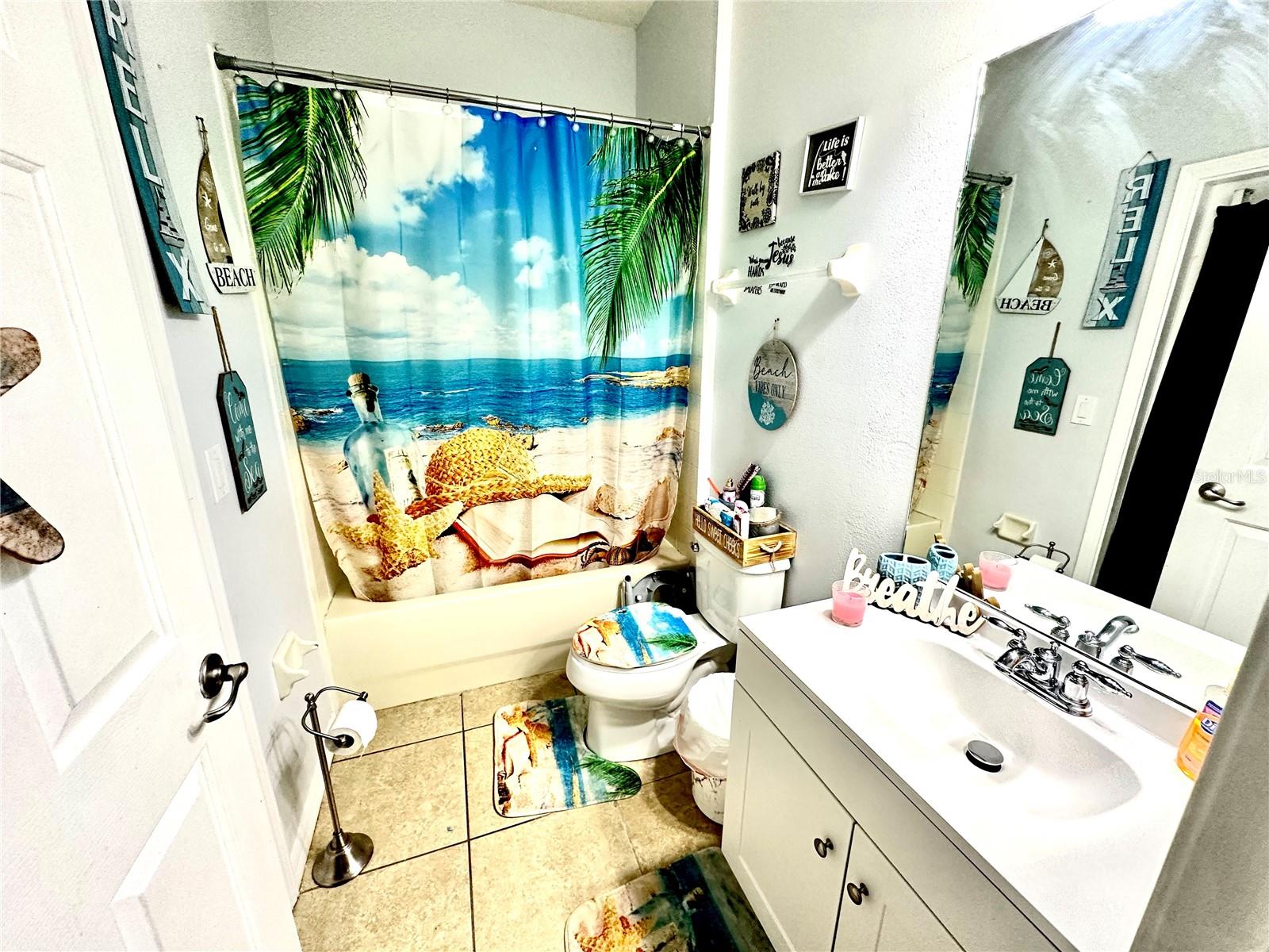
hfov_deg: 102.1
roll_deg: -0.2
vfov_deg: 85.7
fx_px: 513
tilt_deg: -16.8
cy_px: 476
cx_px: 634
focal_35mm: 14
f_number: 2.2
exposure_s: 1/60
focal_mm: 2.22
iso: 250
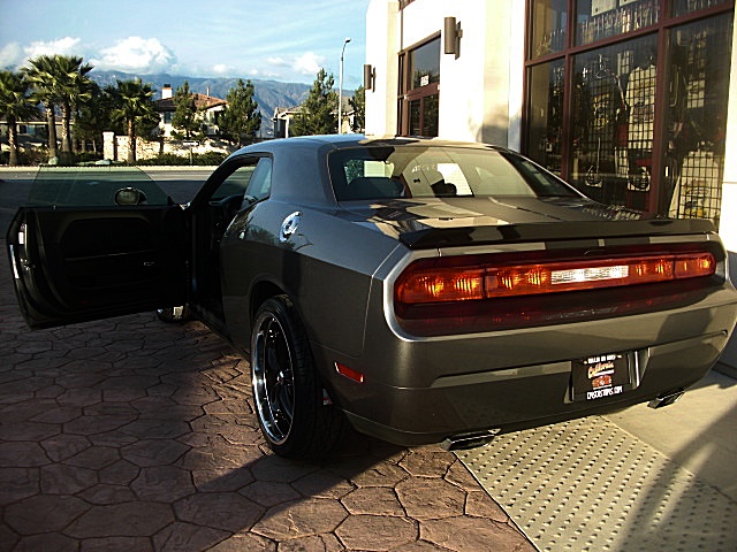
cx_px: 368
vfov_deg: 39.7
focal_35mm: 36
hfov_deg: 51.4
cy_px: 276
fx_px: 766
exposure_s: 1/320
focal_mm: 6.3
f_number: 2.8
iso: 50
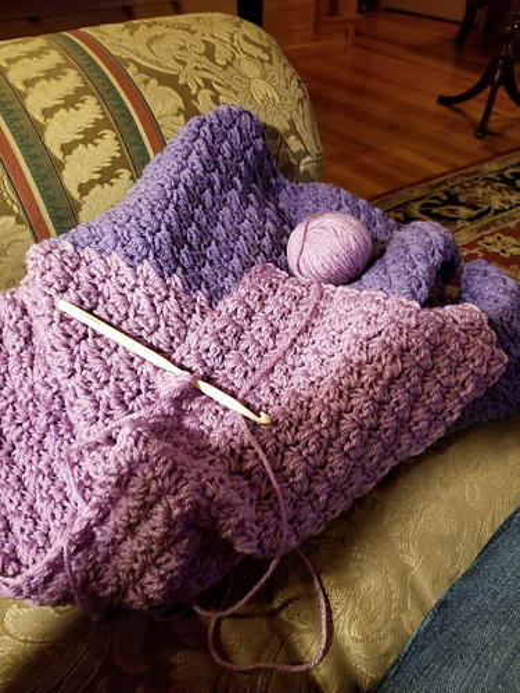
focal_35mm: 26
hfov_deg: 53.1
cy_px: 346
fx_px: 521
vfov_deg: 67.3
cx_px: 260
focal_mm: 4.25
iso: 250
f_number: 1.7
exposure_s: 1/12
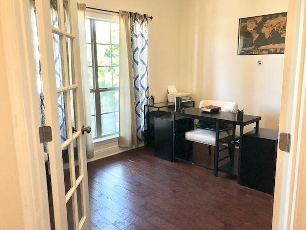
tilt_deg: -10.1
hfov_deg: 61.7
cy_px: 113
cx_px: 154
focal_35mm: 29
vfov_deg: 48.2
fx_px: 256
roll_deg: +1.0
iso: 25
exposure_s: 1/30
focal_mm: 4
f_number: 1.8
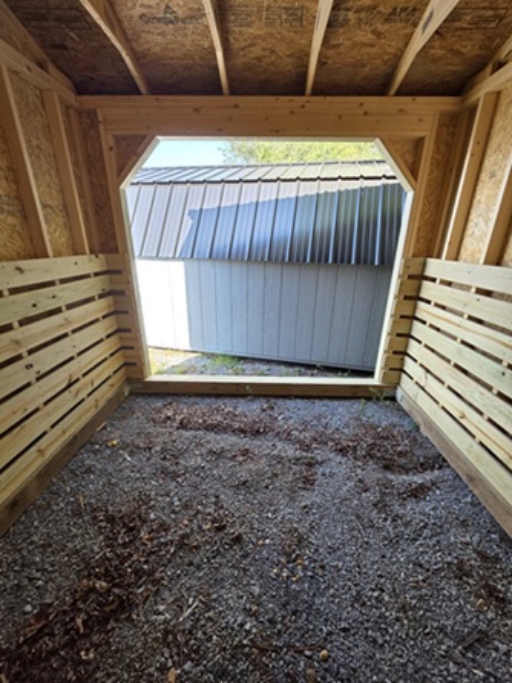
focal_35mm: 13
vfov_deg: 106.2
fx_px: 257
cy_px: 342
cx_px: 256
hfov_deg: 89.9
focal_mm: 2.2
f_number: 1.9
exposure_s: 1/120
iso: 50
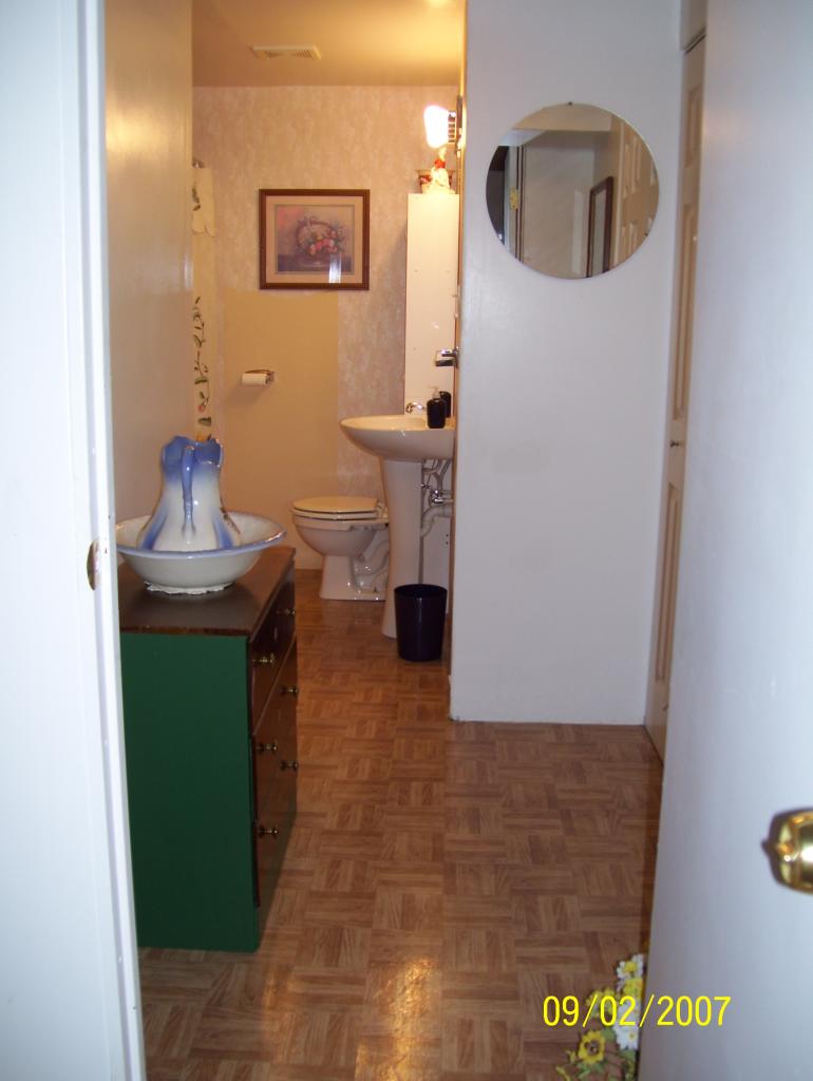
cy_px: 540
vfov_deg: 51.3
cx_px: 406
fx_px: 1125
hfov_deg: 39.7
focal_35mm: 36
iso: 80
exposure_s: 1/60
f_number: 2.7
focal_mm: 6
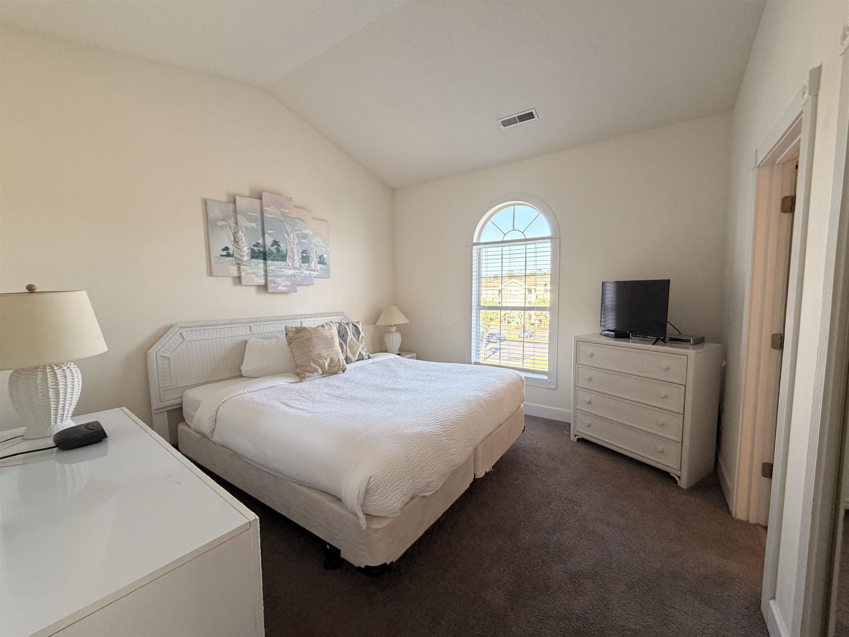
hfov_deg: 102.1
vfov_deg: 85.7
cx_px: 424
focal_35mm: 14
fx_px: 343
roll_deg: -0.1
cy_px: 318
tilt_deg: -4.3
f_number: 2.2
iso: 200
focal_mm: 2.22
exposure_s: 1/120
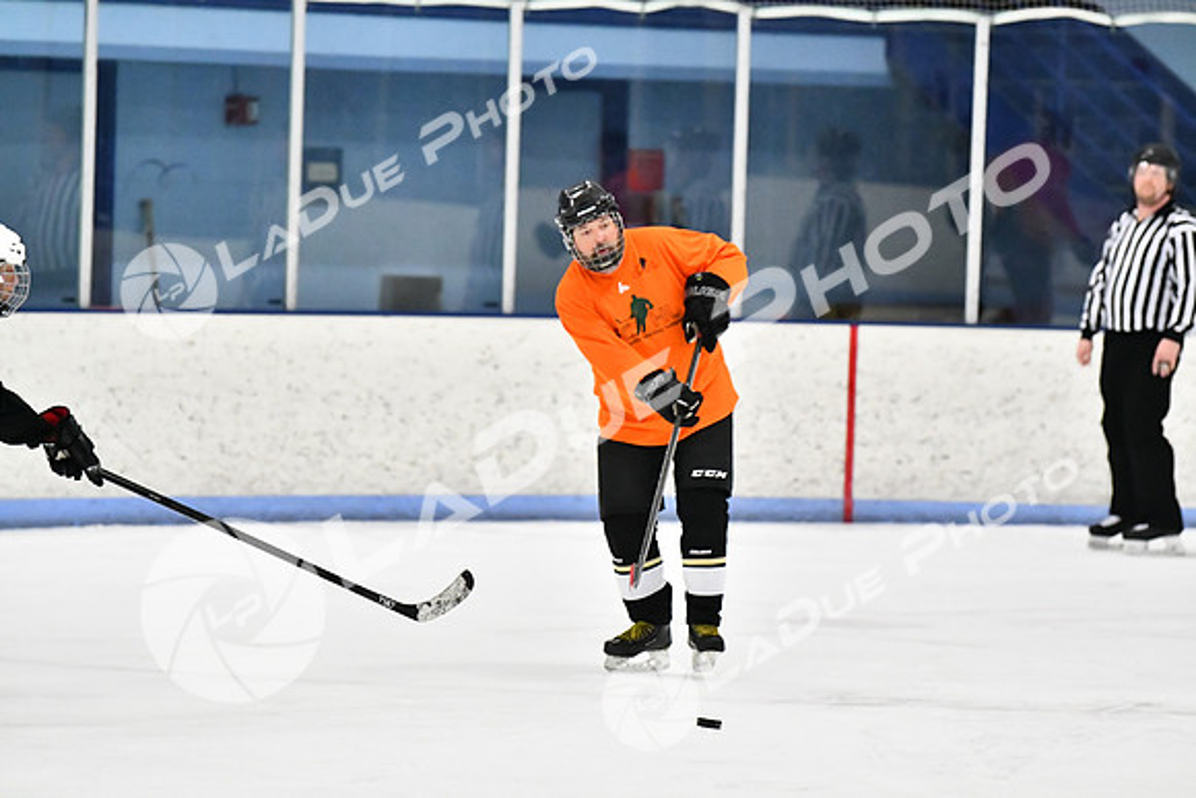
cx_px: 598
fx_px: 6230
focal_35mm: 188
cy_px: 399
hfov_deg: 11.0
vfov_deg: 7.3
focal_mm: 125
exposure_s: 1/1250
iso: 6400
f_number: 2.8
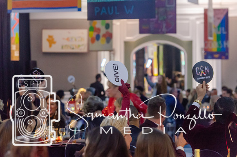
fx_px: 1172
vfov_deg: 7.7
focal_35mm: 178
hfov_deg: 11.5
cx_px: 118
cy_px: 78
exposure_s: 1/30
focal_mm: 116
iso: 2800
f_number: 4.8
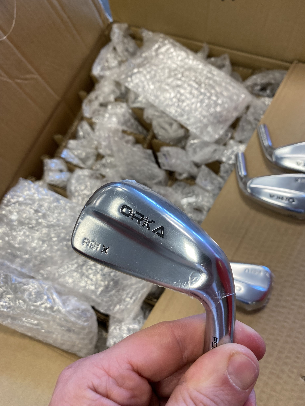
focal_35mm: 26
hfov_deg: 53.1
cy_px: 203
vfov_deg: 67.3
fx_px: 305
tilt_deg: -65.6
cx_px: 152
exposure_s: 1/98
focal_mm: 4.25
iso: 80
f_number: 1.8
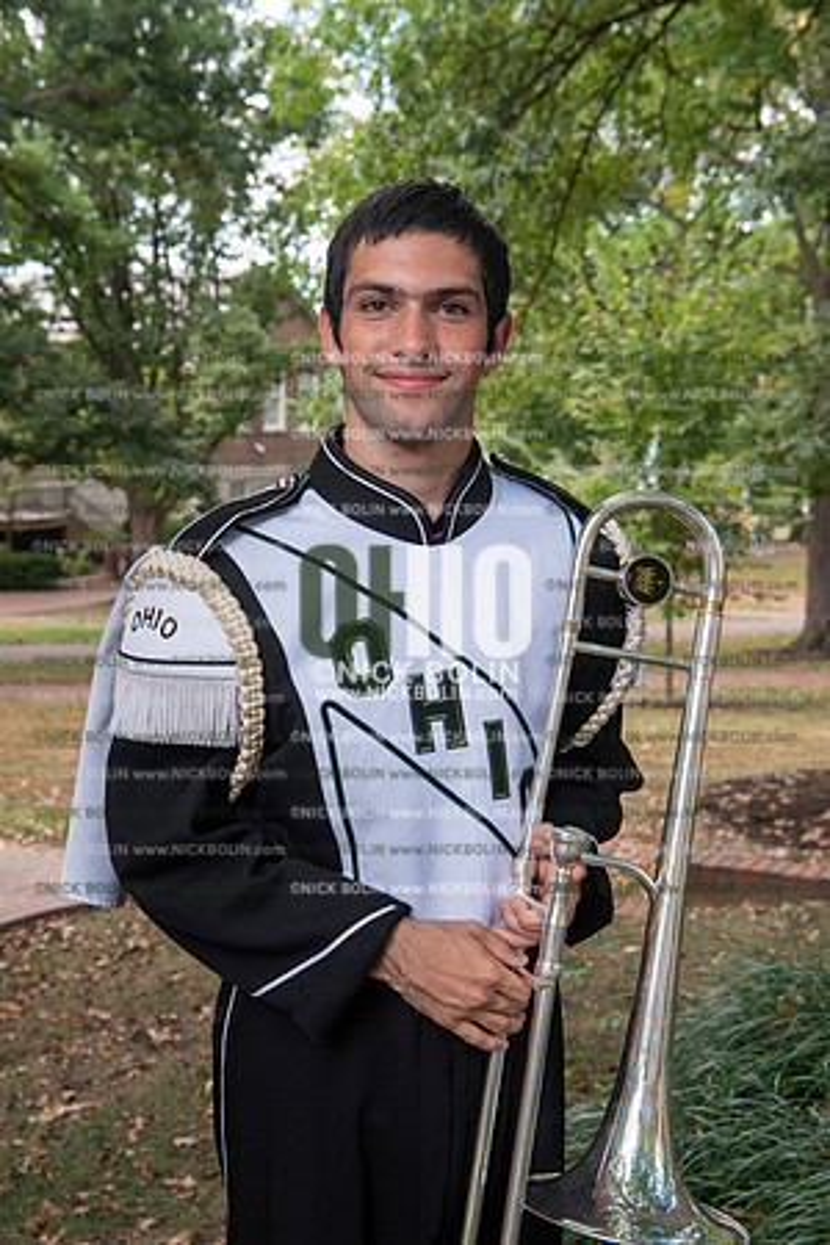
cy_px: 622
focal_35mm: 50
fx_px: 1729
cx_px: 415
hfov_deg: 27.0
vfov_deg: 39.6
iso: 500
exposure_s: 1/100
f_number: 8
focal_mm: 50
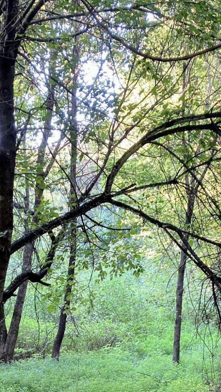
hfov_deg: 20.3
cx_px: 66
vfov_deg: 33.4
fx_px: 614
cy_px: 361
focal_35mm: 59
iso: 160
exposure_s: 1/60
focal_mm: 3.99
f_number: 1.8
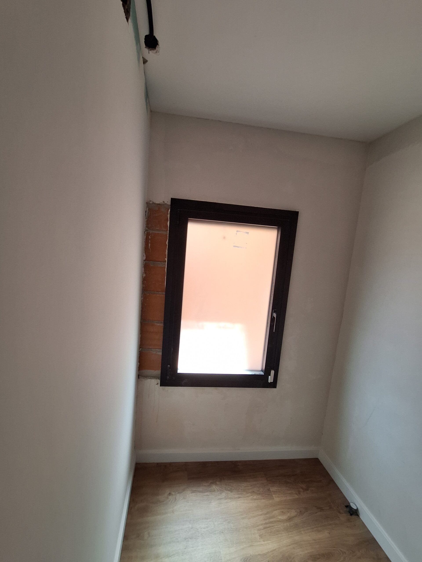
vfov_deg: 106.2
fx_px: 211
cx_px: 211
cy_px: 281
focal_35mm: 13
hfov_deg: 89.9
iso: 80
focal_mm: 1.74
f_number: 2.2
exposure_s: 1/50
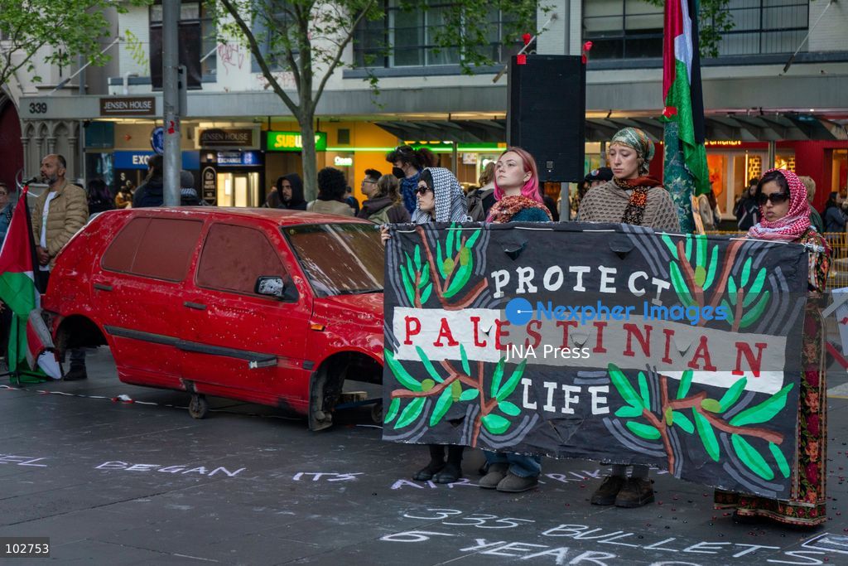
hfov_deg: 31.4
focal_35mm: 64
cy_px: 283
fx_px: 1508
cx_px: 424
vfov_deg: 21.2
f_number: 5.6
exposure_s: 1/160
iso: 1000
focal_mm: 64
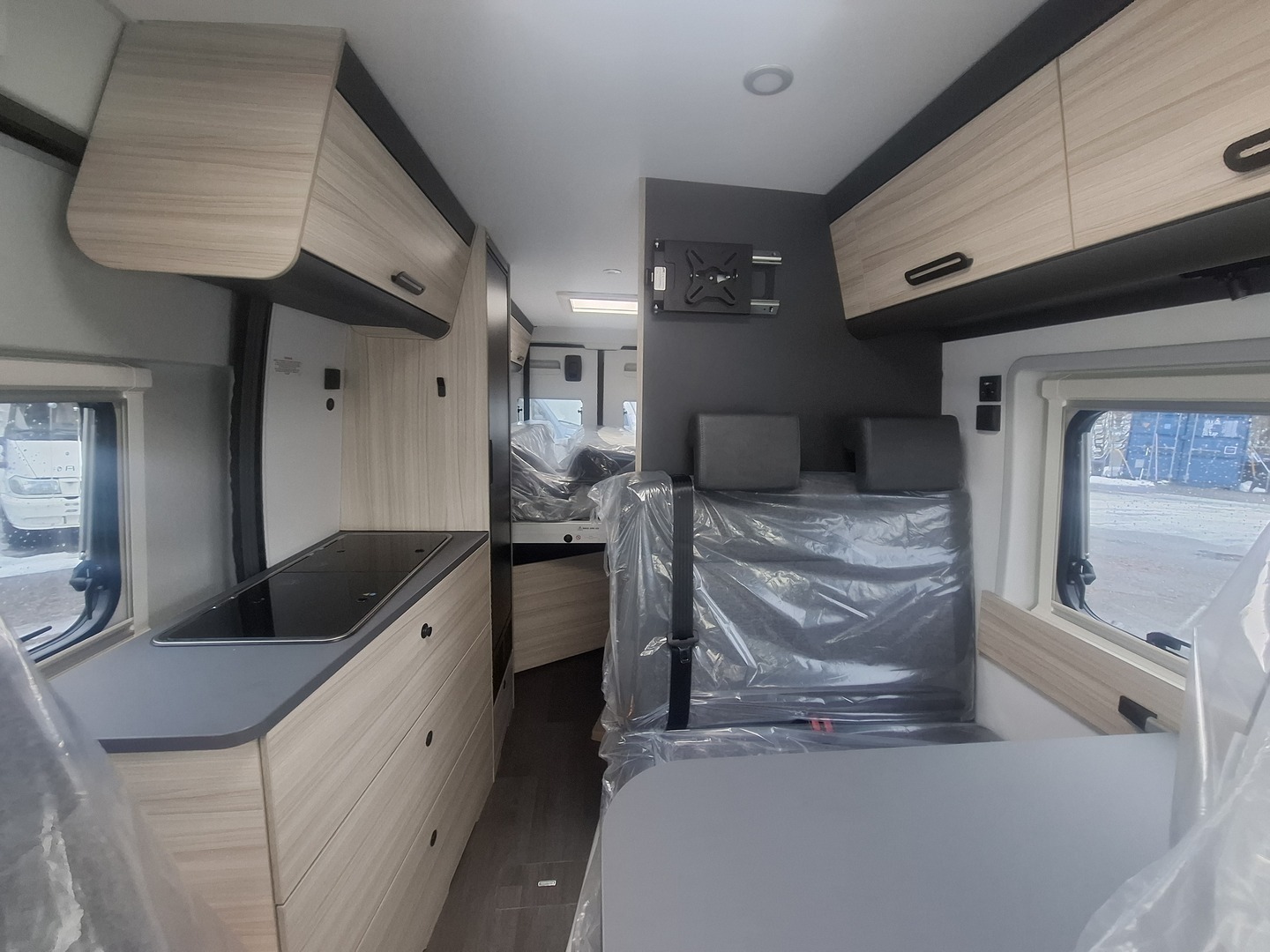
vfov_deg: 89.9
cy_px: 476
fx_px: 477
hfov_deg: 106.2
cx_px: 635
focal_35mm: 13
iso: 160
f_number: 2.2
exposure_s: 1/25
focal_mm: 1.74
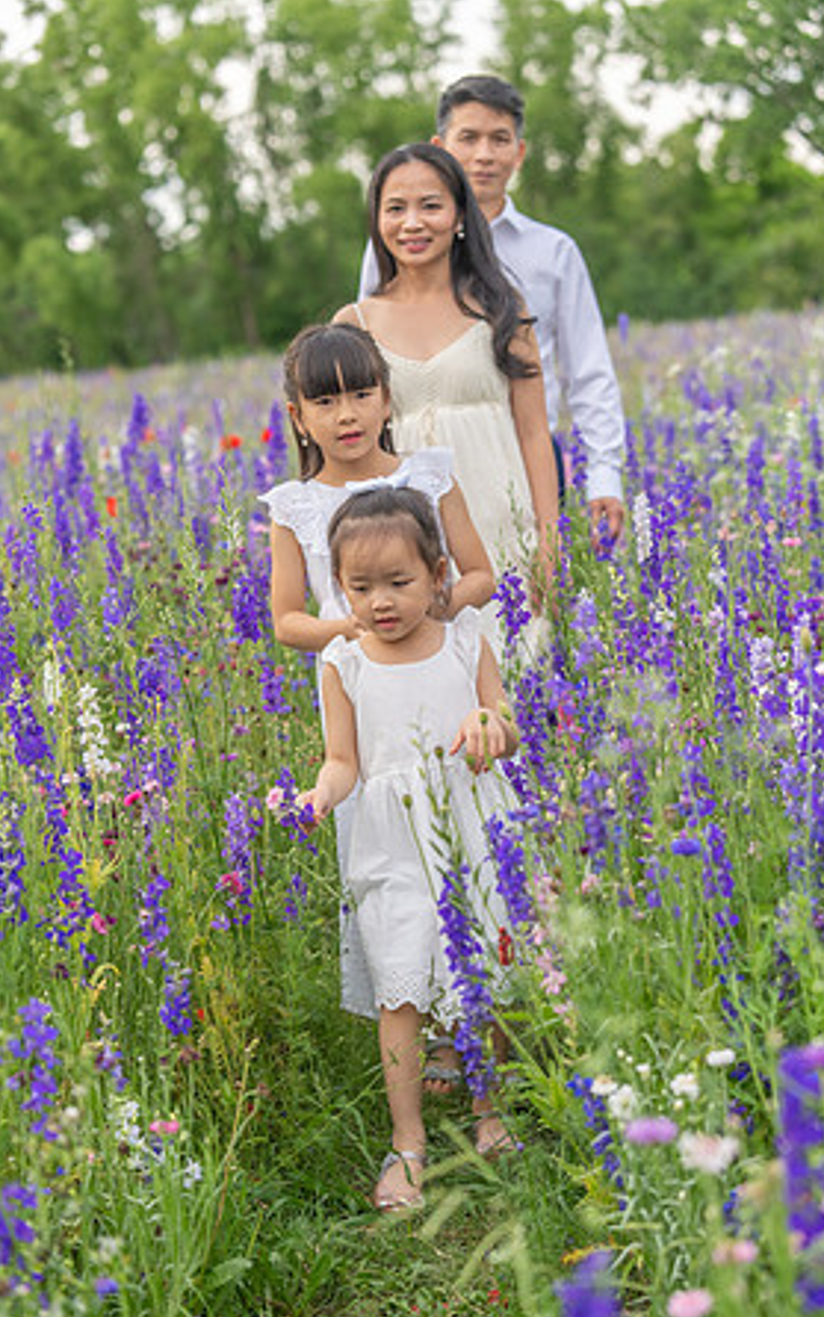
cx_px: 387
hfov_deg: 18.1
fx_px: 2585
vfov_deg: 28.6
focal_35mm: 72
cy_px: 661
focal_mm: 70
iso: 640
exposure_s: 1/1250
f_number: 3.2
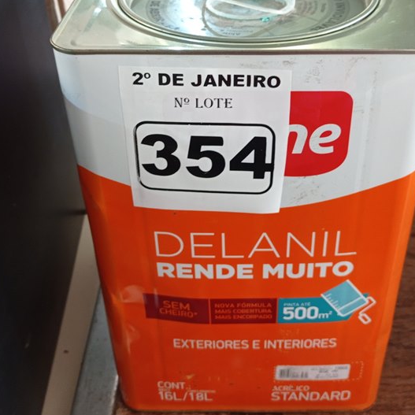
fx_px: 651
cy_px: 161
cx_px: 231
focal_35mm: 48
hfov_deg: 35.3
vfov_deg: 35.2
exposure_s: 1/24
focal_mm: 4.7
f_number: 1.79
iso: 397
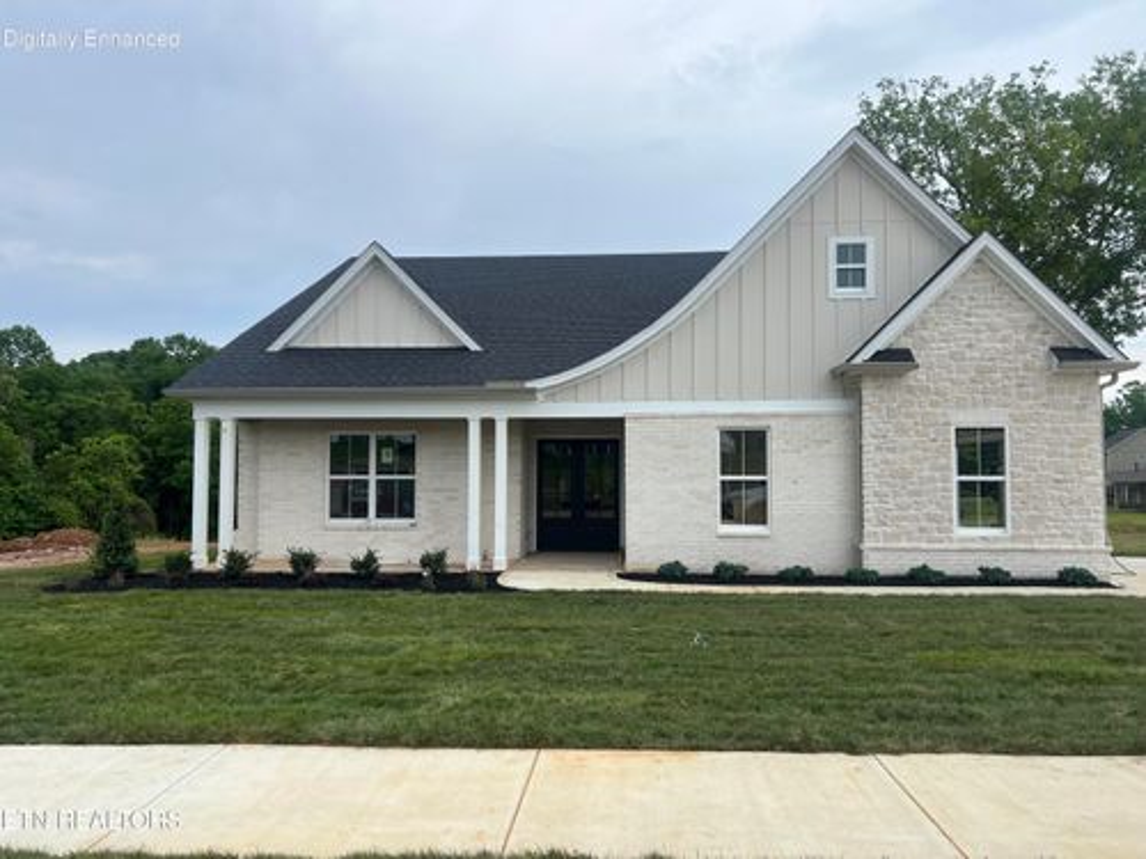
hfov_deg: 67.3
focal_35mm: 26
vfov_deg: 53.1
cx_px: 573
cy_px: 430
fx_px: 861
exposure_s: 1/2123
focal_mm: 5.7
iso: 50
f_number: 1.5
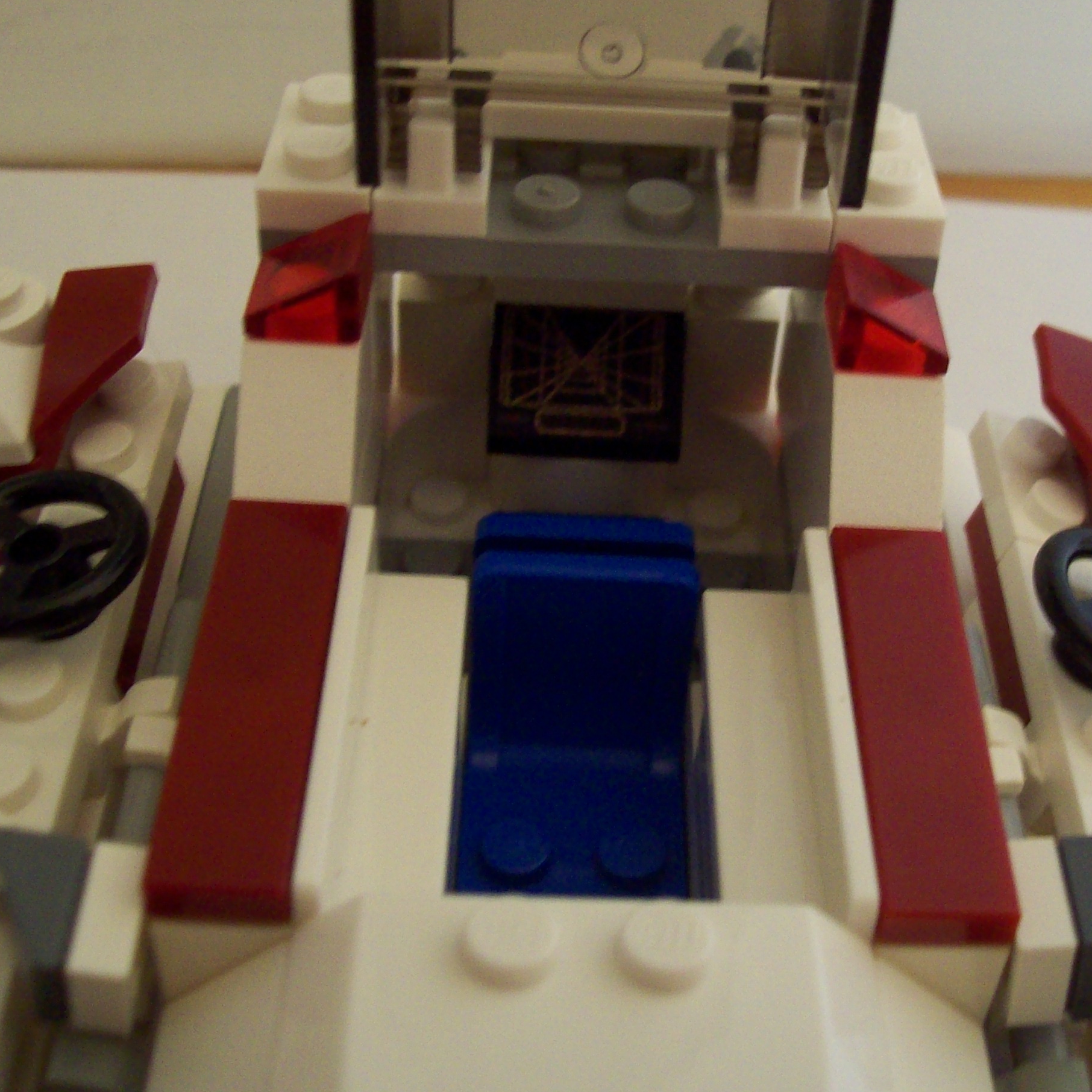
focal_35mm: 50
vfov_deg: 34.0
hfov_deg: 33.8
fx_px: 1785
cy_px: 474
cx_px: 697
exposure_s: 1/8
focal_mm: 6
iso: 200
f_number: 2.7
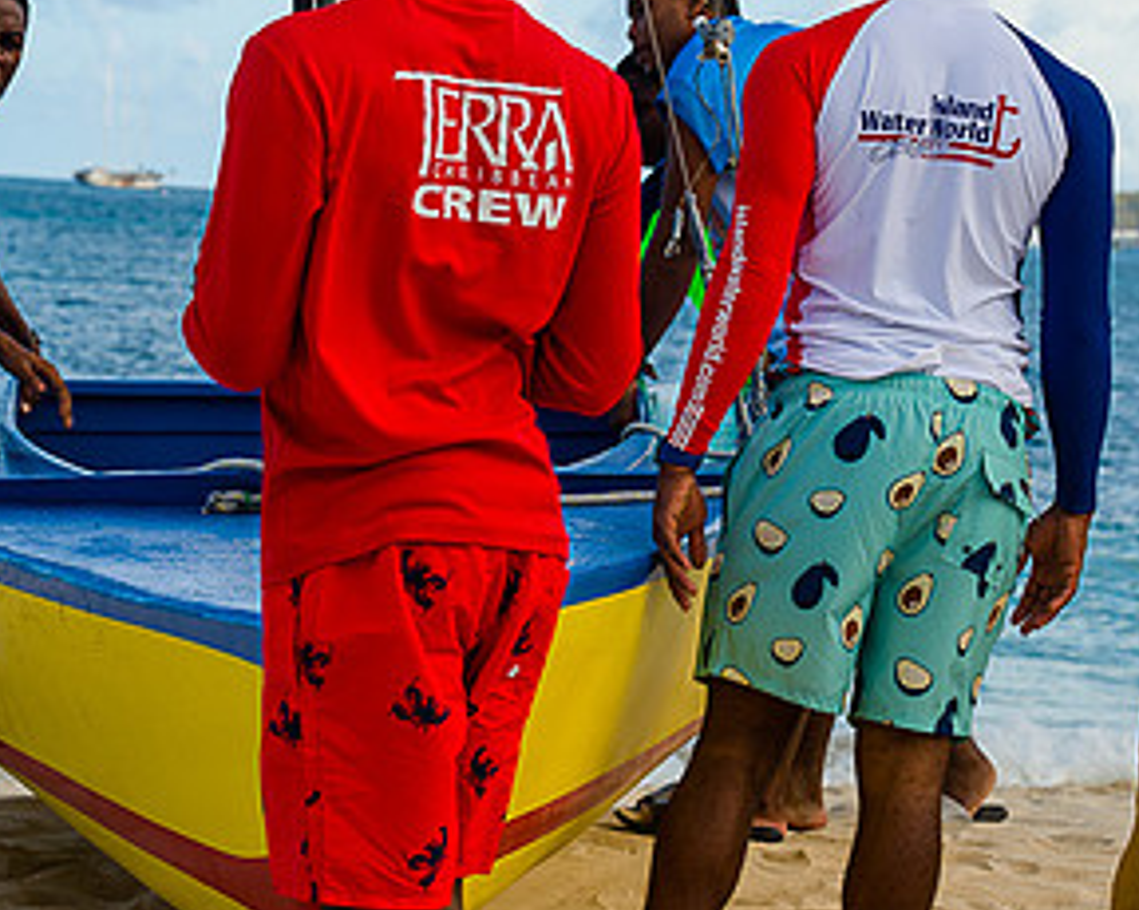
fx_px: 5188
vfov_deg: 10.0
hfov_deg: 12.5
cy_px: 510
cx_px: 552
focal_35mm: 154
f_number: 6.3
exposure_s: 1/320
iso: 90
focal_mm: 70
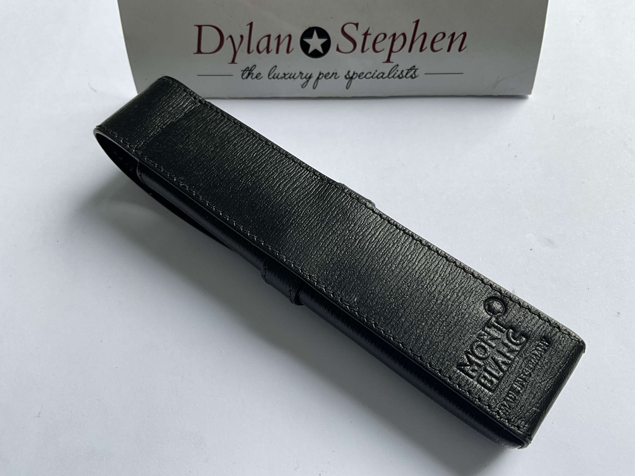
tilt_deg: -59.3
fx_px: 532
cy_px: 238
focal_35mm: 29
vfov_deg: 48.2
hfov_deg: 61.7
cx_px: 318
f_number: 1.8
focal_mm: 3
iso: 20
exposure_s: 1/122
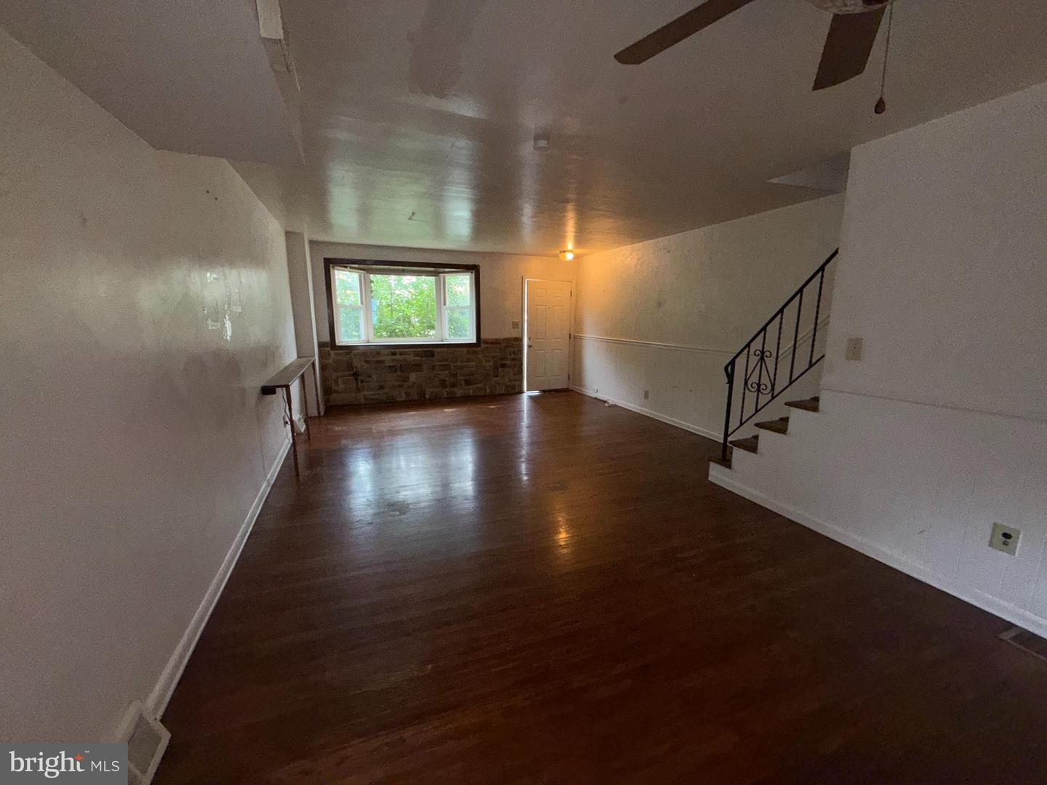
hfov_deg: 102.1
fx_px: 423
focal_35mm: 14
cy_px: 392
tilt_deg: -10.9
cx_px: 524
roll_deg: -1.1
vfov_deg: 85.7
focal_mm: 2.22
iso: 100
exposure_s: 1/60
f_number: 2.2
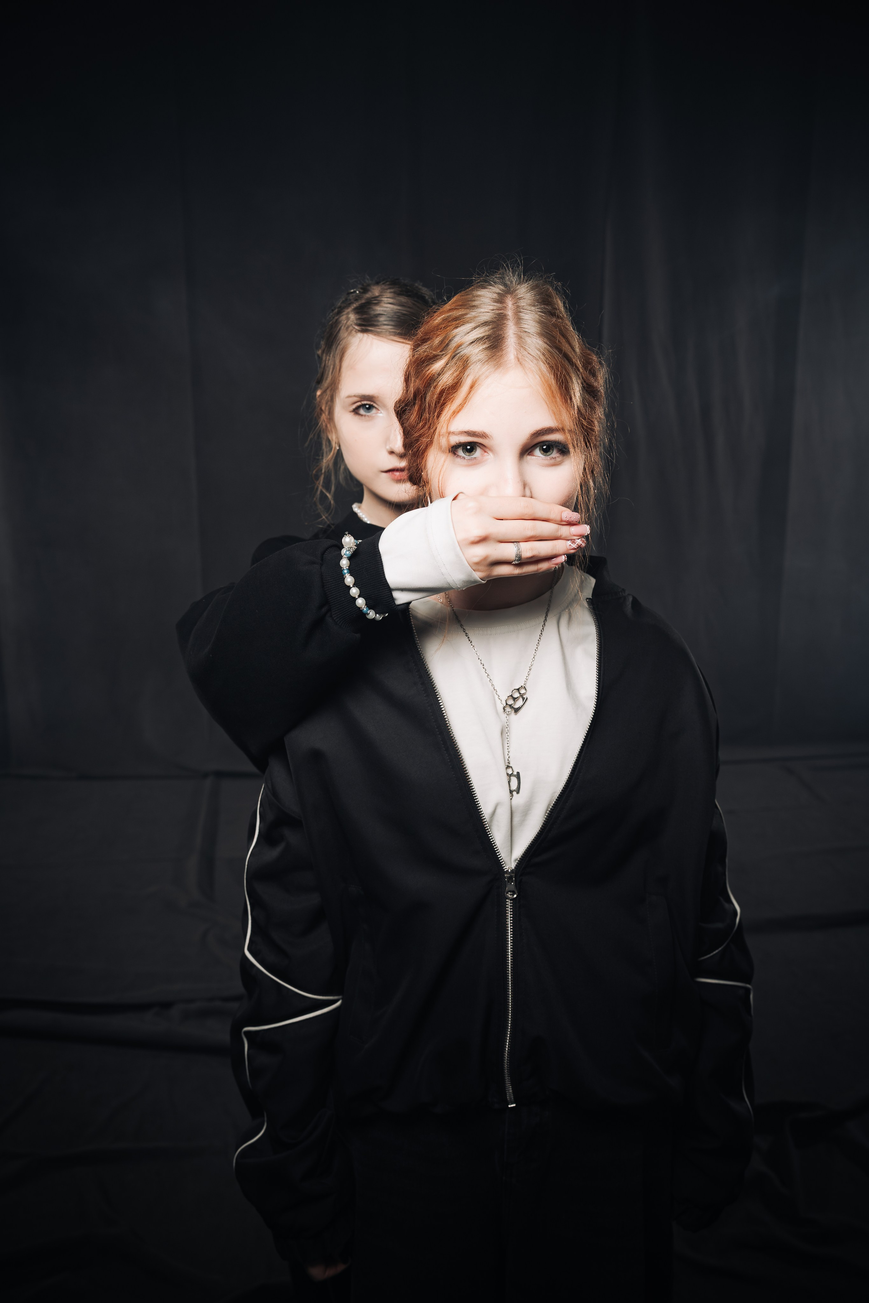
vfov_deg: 65.5
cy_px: 652
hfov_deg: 46.4
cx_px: 434
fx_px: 1014
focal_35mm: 28
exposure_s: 1/160
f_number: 5
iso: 500
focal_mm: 28
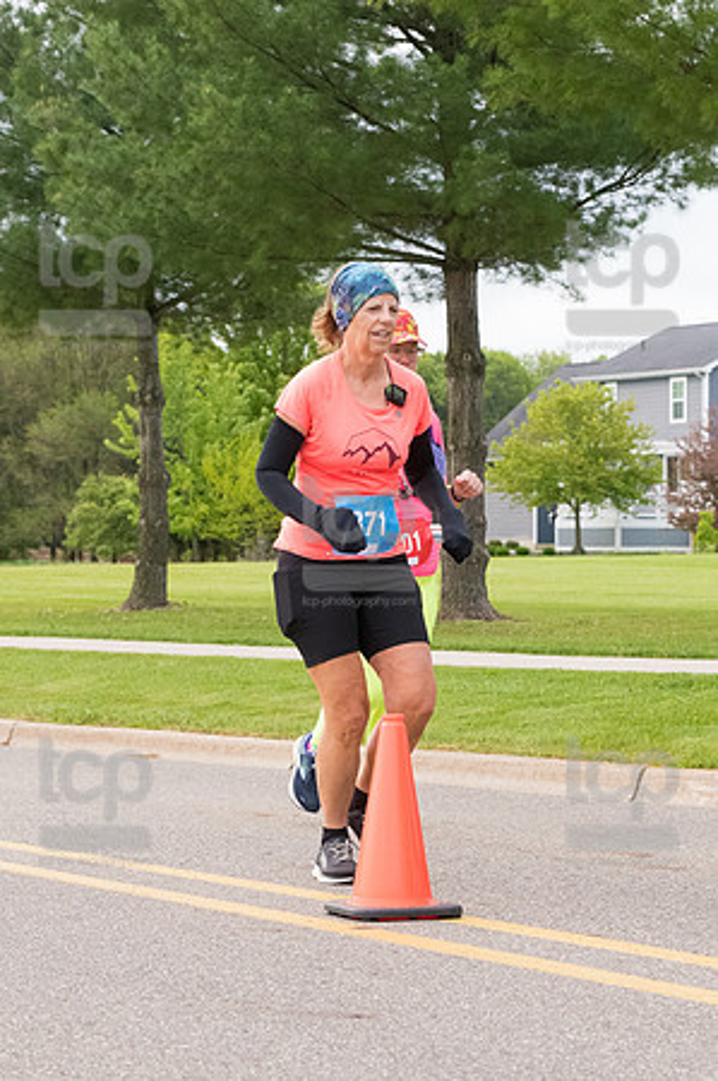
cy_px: 540
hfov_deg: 11.7
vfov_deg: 17.5
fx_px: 3508
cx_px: 359
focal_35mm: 117
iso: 4000
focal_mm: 78
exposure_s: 1/1600
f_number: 7.1
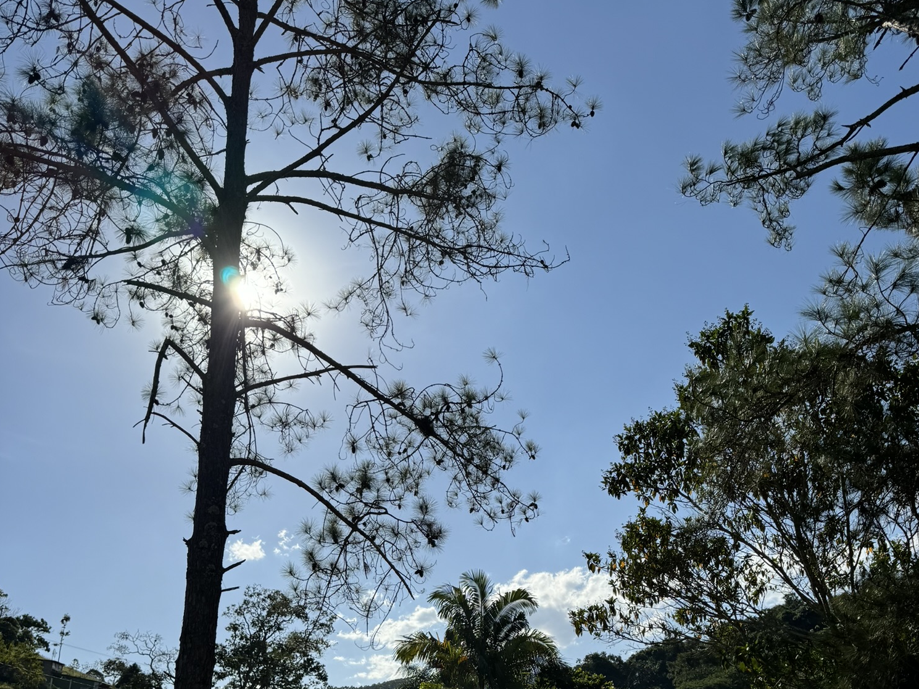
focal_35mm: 33
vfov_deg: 41.5
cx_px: 470
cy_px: 526
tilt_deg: +18.5
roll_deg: -1.8
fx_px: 876
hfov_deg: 55.3
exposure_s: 1/12346
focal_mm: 6.76
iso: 80
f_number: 1.78
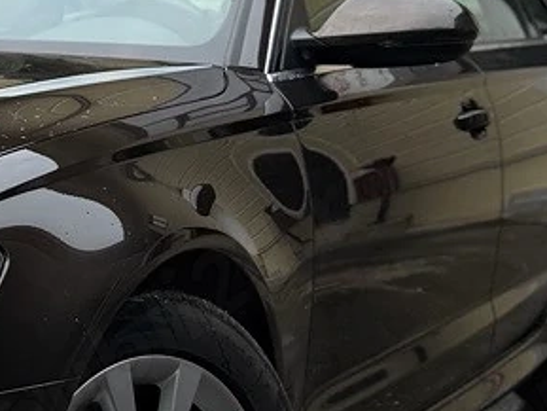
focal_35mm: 83
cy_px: 322
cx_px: -170
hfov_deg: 21.3
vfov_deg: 17.7
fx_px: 1312
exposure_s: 1/419
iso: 80
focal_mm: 6.76
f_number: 1.78
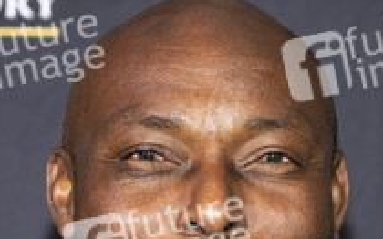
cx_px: 210
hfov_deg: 9.0
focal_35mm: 233
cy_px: 332
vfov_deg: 5.6
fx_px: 2431
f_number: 5.6
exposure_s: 1/200
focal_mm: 120
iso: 800
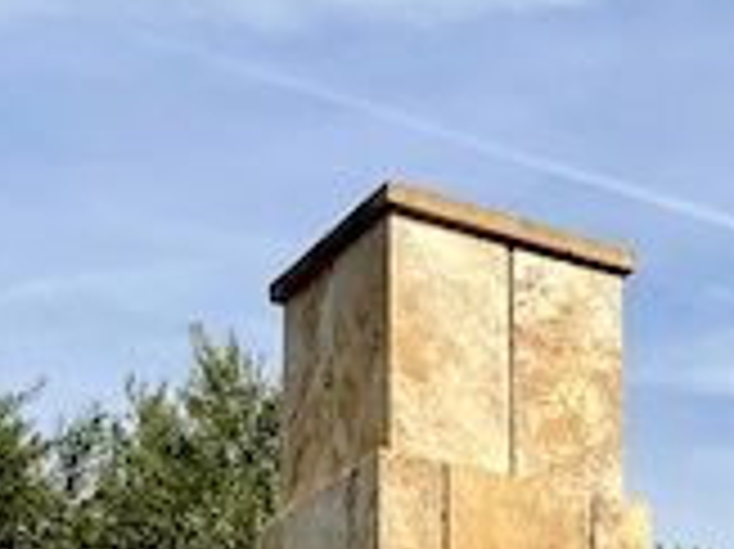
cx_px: 675
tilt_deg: +6.1
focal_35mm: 96
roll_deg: +0.9
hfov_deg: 20.0
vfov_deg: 14.0
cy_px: 927
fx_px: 2034
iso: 32
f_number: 1.6
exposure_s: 1/5376
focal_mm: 5.1
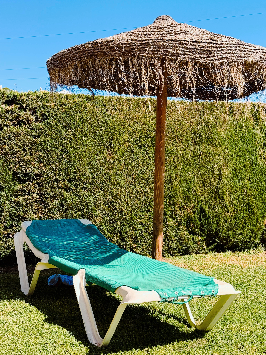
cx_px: 133
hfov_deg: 30.3
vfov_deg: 39.7
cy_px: 178
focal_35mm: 48
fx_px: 492
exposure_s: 1/2033
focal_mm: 6.76
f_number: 1.78
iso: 64
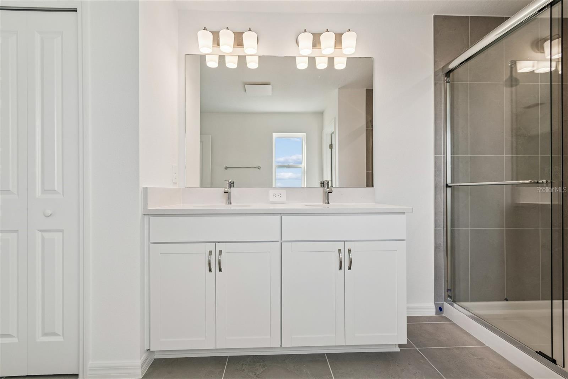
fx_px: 237
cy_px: 190
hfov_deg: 100.4
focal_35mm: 15
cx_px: 284
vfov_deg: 77.3
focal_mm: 10
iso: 100
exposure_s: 1/250
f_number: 7.1
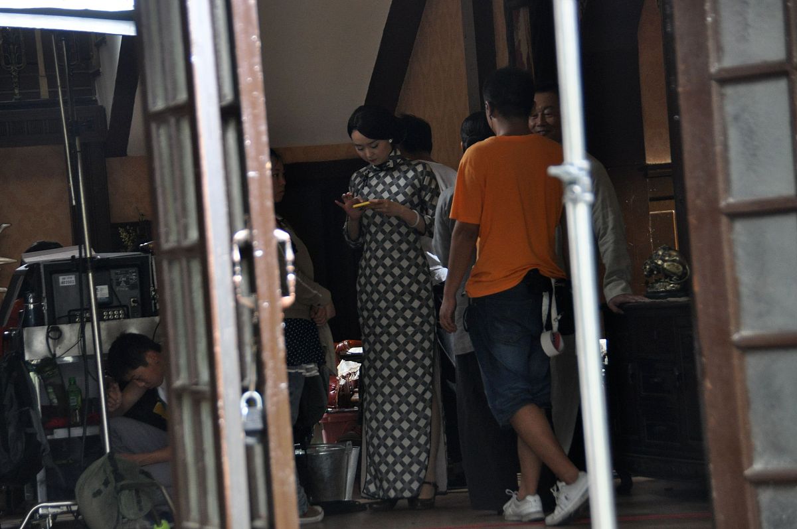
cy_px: 264
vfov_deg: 7.6
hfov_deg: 11.4
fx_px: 3980
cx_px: 398
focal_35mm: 180
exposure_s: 1/160
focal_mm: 120
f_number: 6
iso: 800
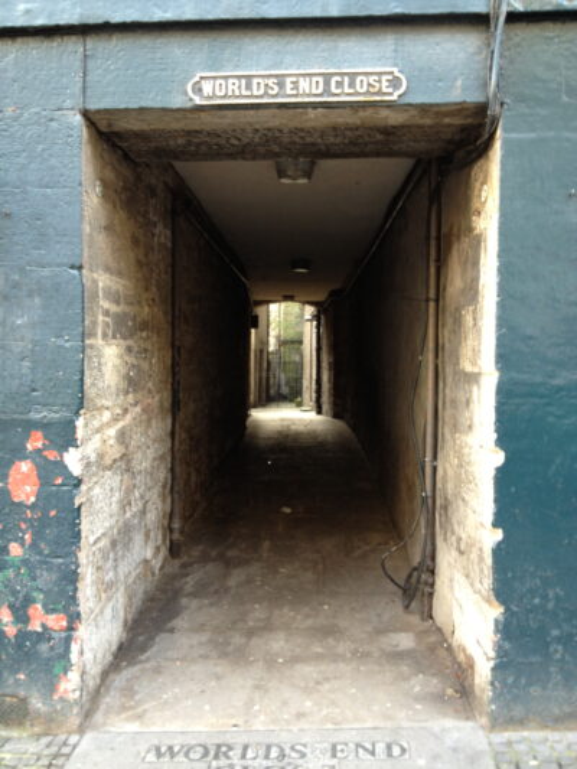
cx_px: 288
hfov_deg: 40.7
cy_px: 384
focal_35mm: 35
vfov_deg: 52.6
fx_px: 778
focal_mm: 4.28
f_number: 2.4
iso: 64
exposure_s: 1/20
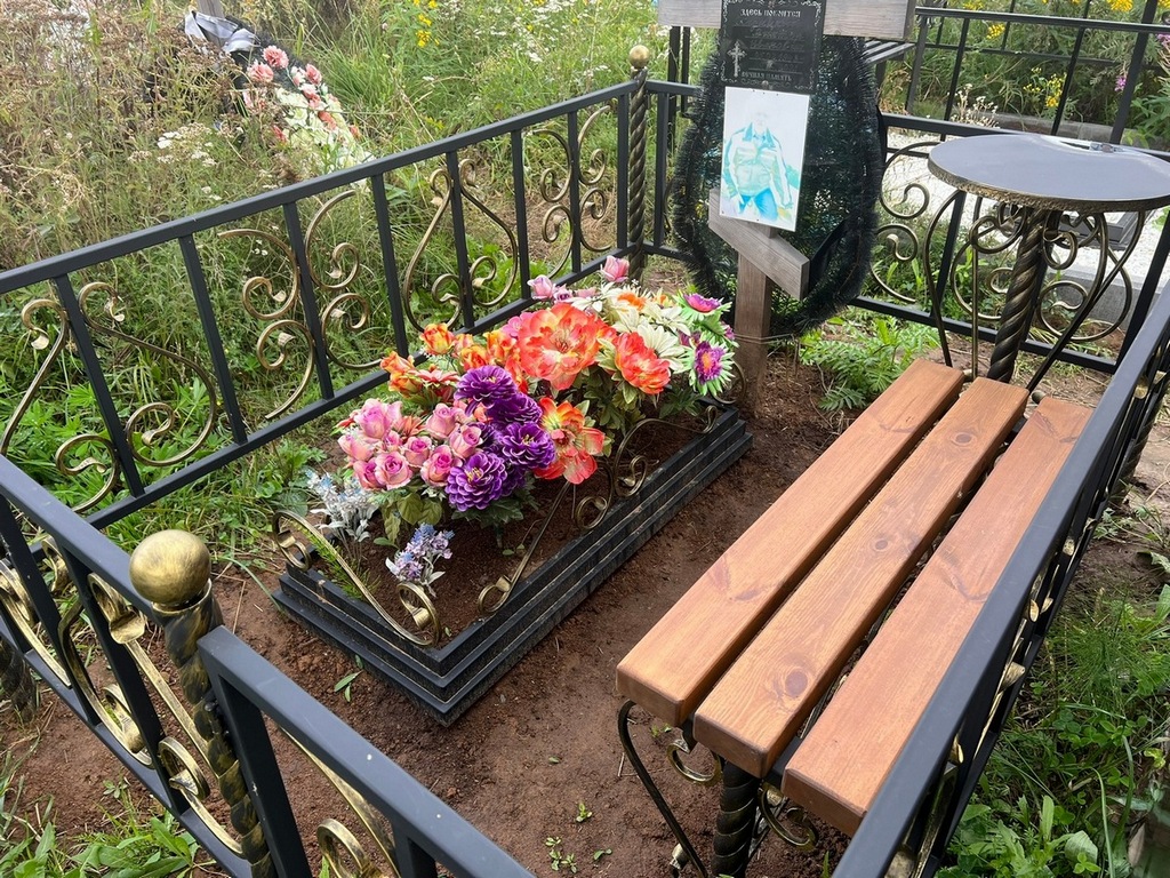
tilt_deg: -33.0
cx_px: 585
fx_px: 879
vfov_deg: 53.1
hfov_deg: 67.3
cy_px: 439
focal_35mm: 26
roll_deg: +2.0
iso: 50
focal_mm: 5.7
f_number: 1.5
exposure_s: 1/385
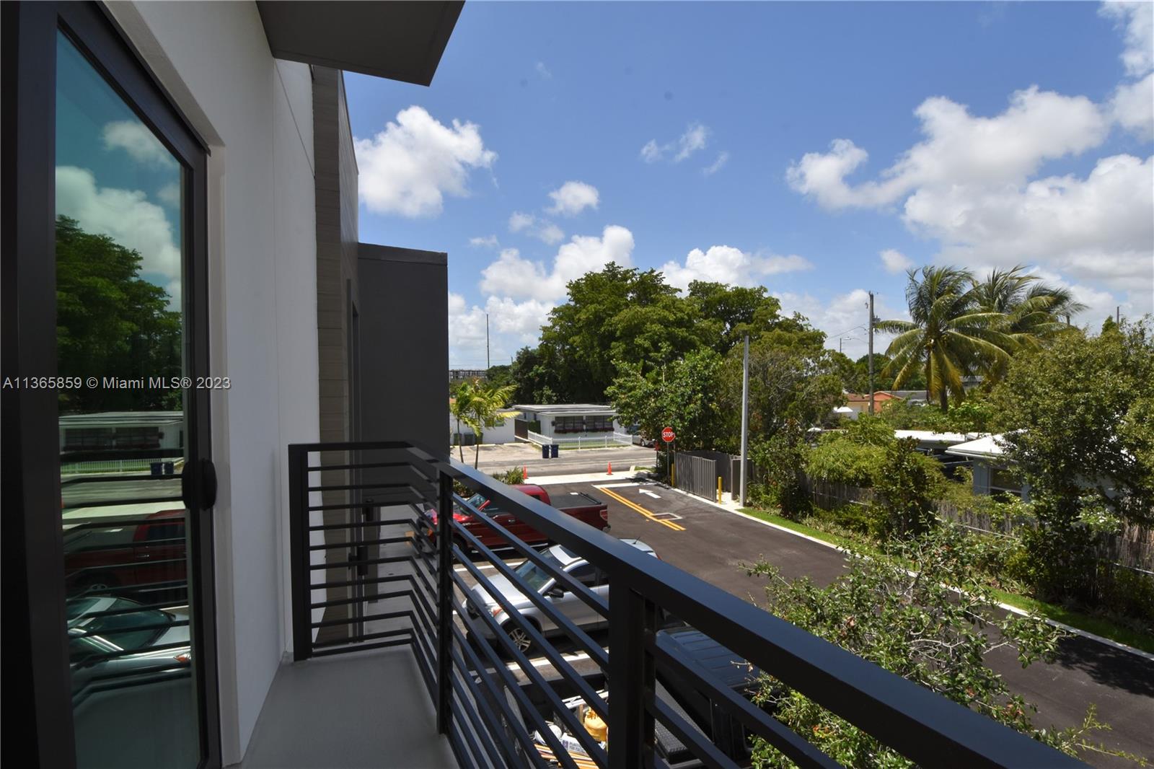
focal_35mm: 15
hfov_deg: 100.4
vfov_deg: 77.3
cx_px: 577
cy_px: 384
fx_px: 481
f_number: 13
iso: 200
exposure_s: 1/250
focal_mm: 10
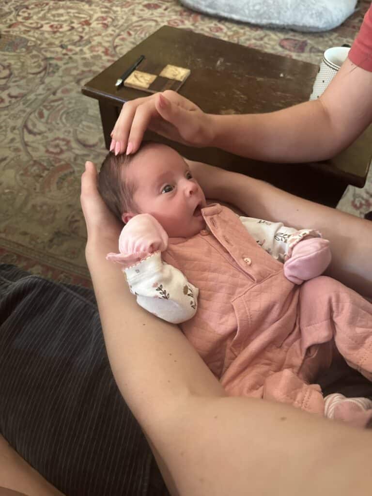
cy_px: 248
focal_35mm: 24
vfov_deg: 71.6
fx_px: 344
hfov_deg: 56.8
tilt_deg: -53.1
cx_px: 186
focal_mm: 6.86
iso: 1000
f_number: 1.78
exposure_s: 1/40
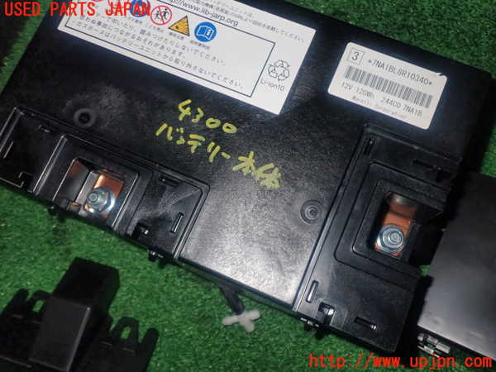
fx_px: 459
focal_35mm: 32
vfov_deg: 44.2
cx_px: 248
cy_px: 186
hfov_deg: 56.8
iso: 250
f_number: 7.1
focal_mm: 5.79
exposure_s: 1/30
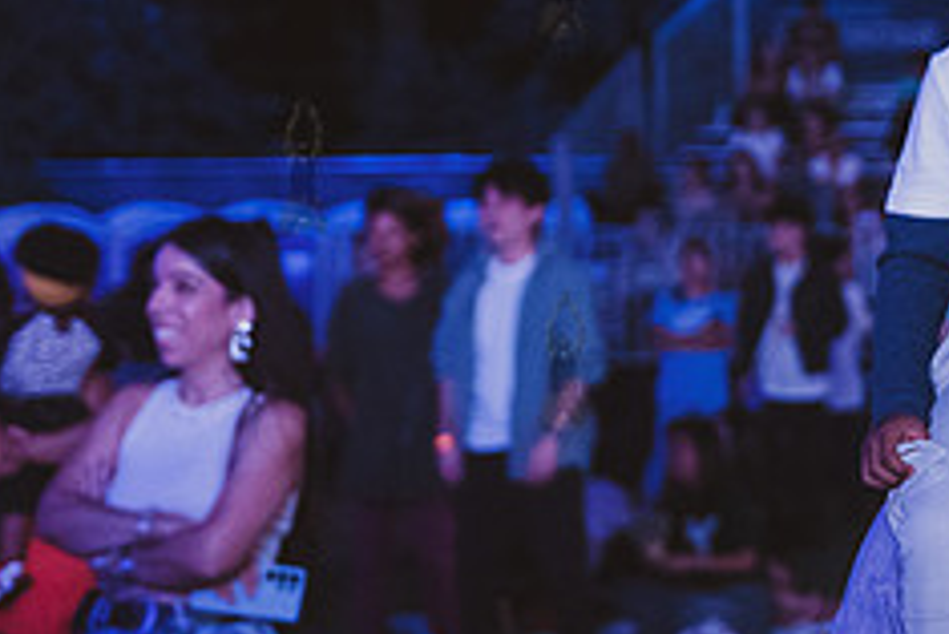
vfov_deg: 9.6
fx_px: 3772
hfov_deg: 14.0
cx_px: 1082
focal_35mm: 143
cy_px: 164
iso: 5000
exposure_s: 1/160
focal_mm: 55
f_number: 2.8
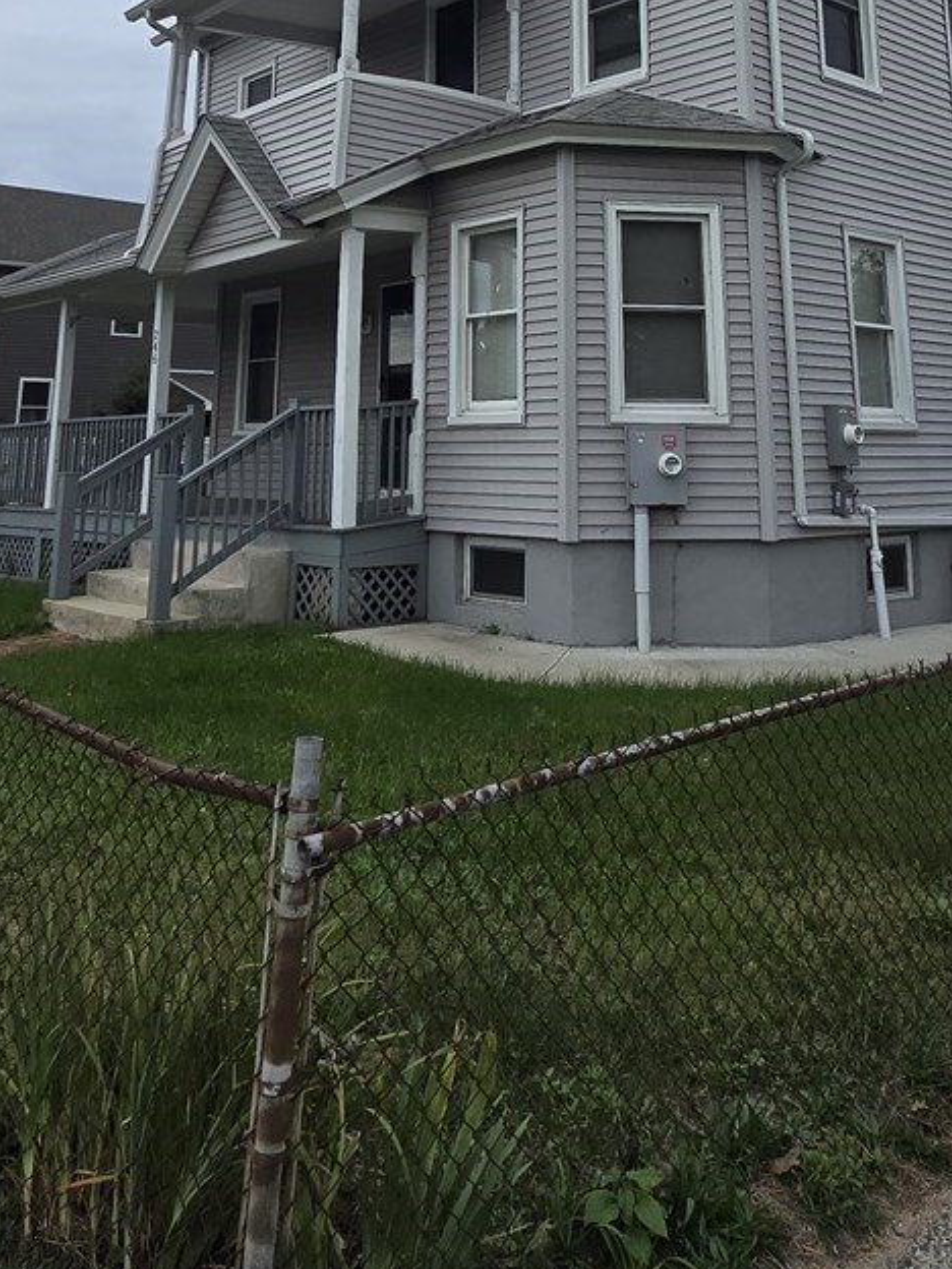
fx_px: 1173
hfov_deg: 44.1
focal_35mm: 32
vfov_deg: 50.4
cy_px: 126
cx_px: 533
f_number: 2.2
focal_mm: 2.2
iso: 50
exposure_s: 1/372
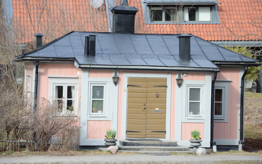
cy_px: 83
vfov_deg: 8.1
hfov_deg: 13.0
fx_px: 1153
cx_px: 132
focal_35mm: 162
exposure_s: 1/640
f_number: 6.3
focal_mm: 105
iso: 800
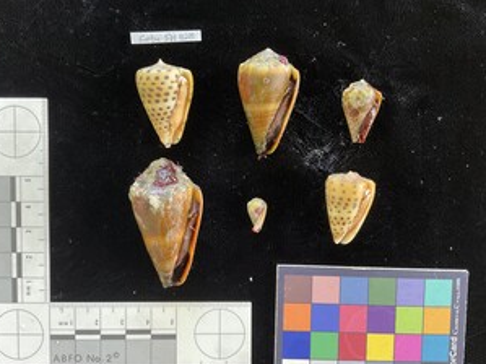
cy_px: 201
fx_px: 477
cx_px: 237
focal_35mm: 34
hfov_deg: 54.0
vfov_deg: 41.7
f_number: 1.8
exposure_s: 1/50
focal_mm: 3
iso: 160
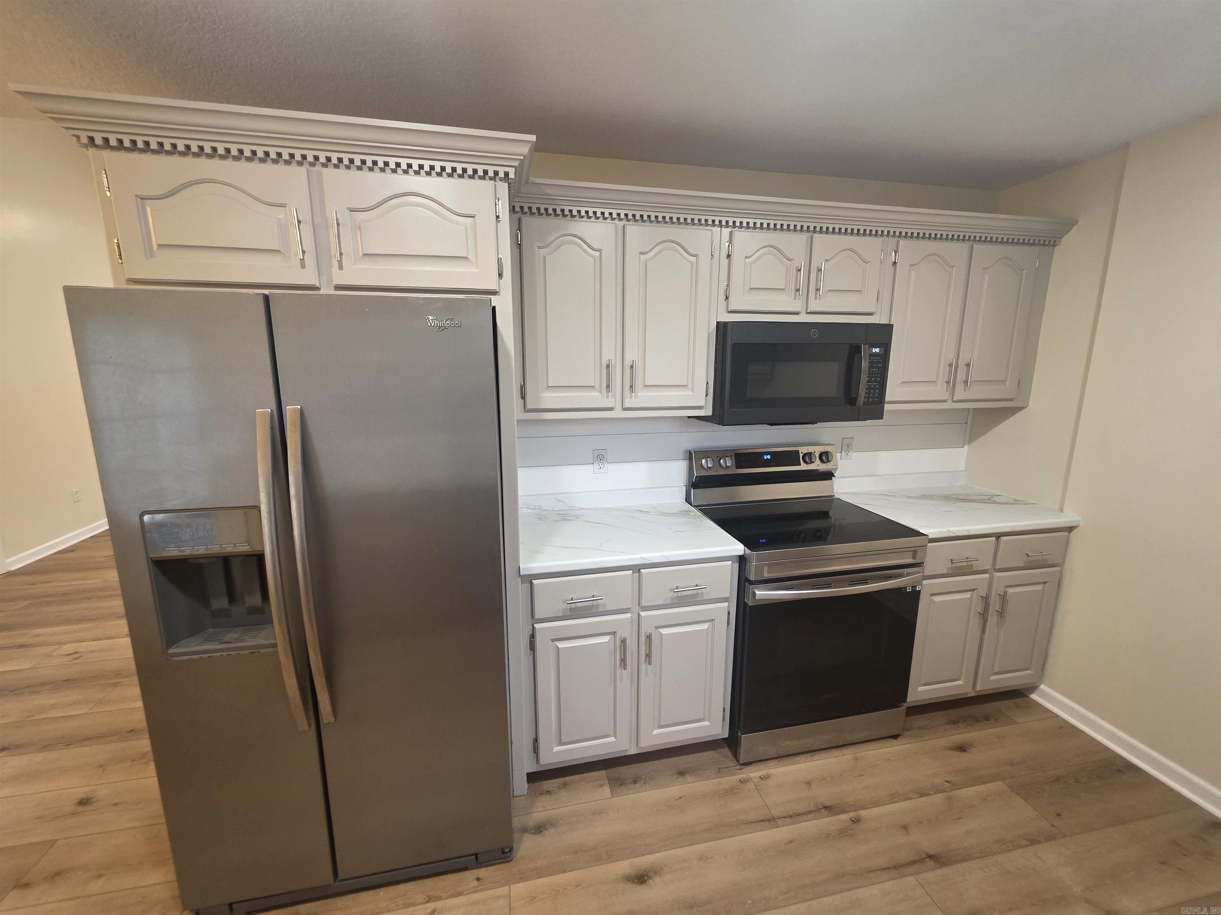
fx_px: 459
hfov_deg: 106.2
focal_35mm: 13
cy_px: 458
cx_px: 610
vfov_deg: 89.9
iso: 250
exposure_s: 1/60
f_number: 1.9
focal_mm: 2.2
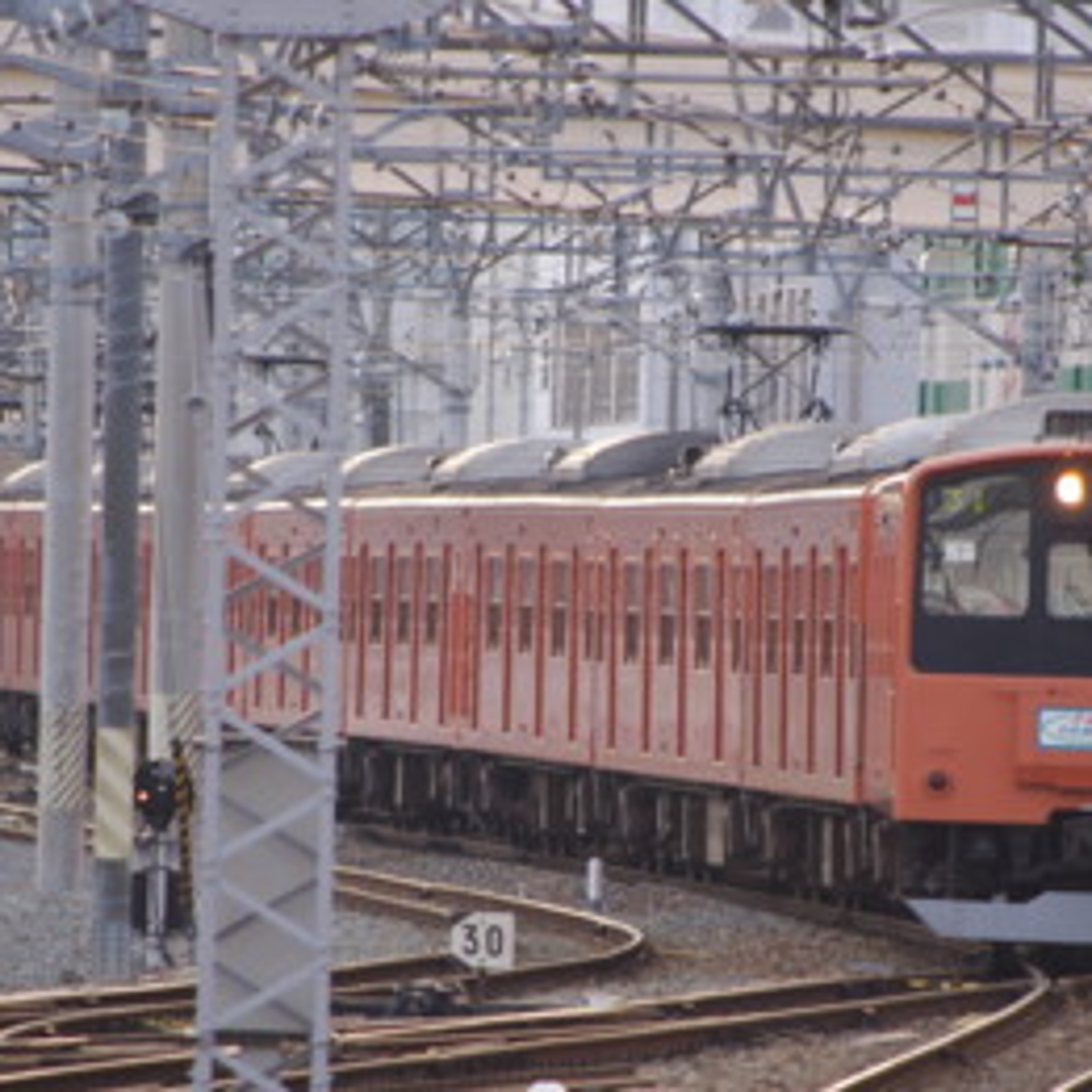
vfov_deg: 3.0
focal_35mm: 587
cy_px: 546
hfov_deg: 3.0
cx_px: 628
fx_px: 20950
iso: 400
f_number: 5.8
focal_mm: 300
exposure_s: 1/200
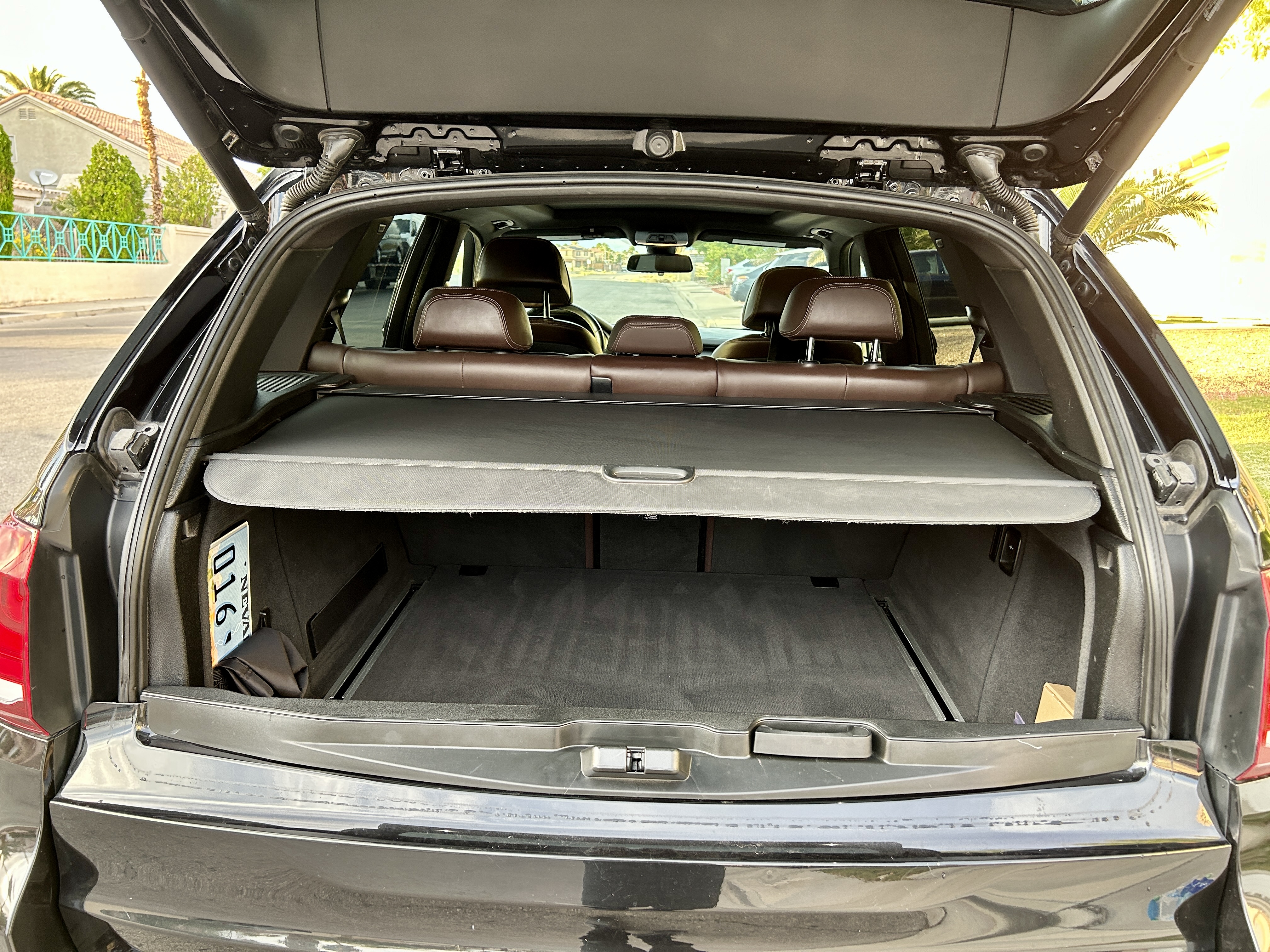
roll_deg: -0.4
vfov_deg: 53.1
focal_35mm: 26
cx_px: 635
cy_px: 476
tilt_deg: -12.0
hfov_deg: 67.3
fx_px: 954
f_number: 1.5
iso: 125
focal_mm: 5.7
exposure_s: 1/90
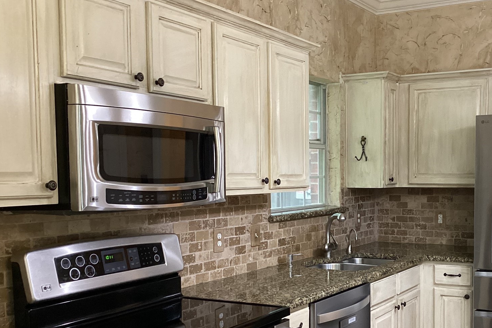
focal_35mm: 45
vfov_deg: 29.6
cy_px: 220
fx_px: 615
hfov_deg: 42.8
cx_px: 341
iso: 320
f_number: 2.4
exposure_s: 1/40
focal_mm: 3.3
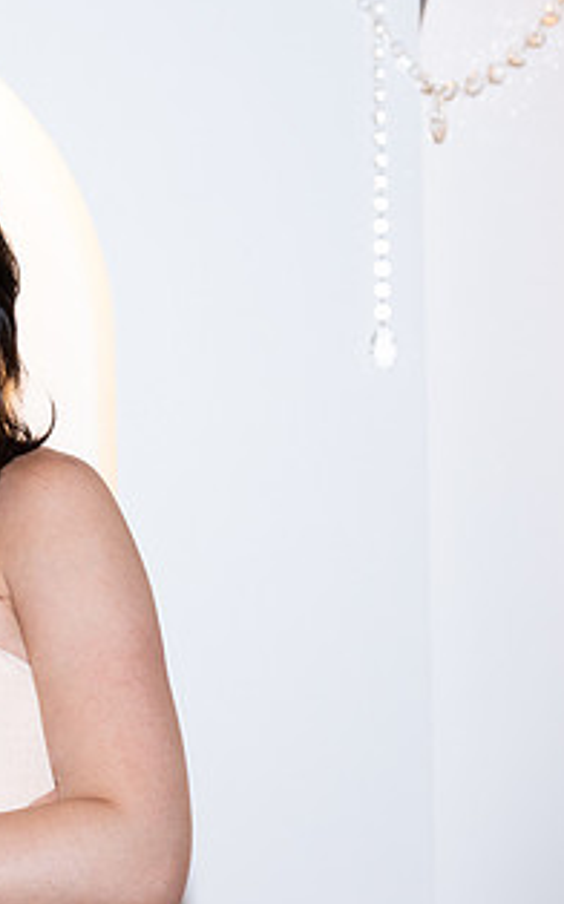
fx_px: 3520
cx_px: -219
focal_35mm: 143
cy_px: 451
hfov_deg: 9.0
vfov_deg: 14.6
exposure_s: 1/80
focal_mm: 76
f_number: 5.6
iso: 1000
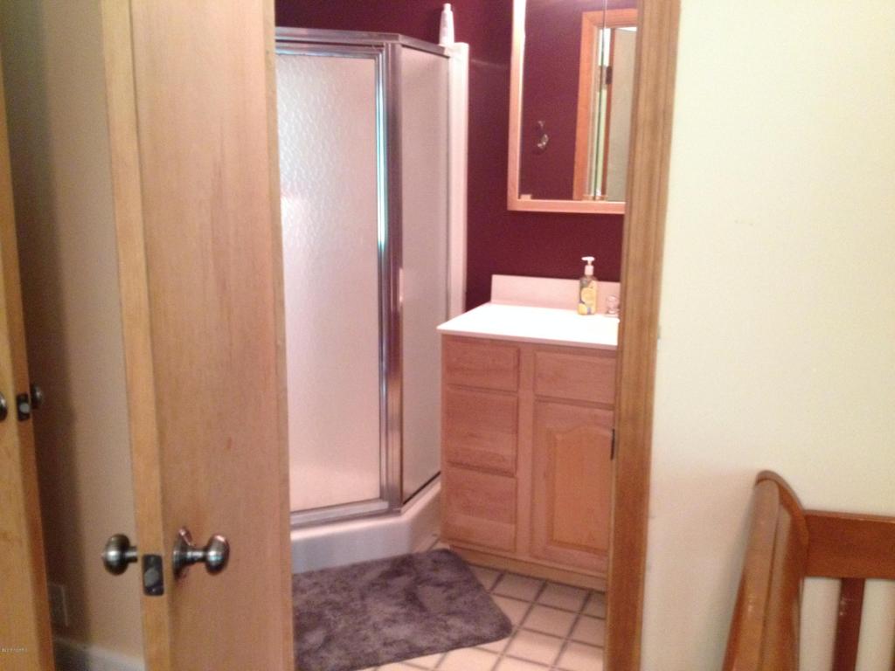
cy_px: 336
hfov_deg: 52.6
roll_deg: -0.4
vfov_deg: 40.7
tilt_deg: -11.7
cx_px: 448
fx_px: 905
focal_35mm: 35
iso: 400
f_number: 2.4
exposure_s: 1/17
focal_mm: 4.28
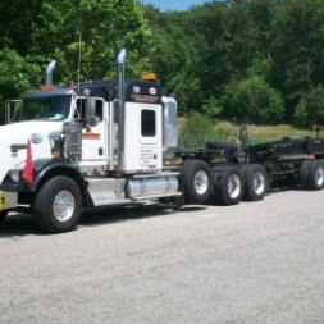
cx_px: 205
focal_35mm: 58
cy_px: 143
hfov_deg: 29.4
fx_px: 614
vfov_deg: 29.5
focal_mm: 6.2
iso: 80
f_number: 5.6
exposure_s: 1/373
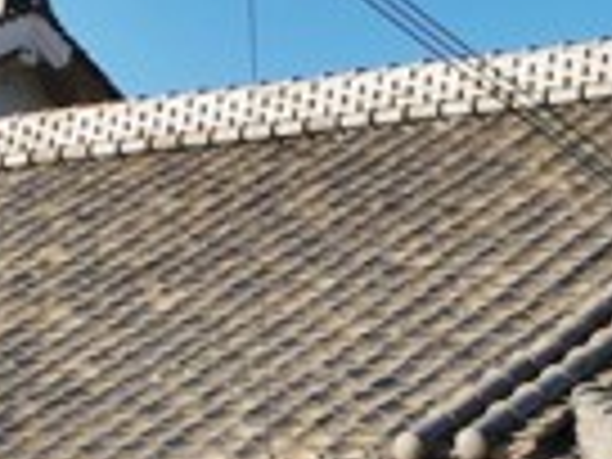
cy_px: 720
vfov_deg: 8.5
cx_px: 364
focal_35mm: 171
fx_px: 3023
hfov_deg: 11.6
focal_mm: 4.15
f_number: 2.2
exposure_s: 1/1083
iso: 25
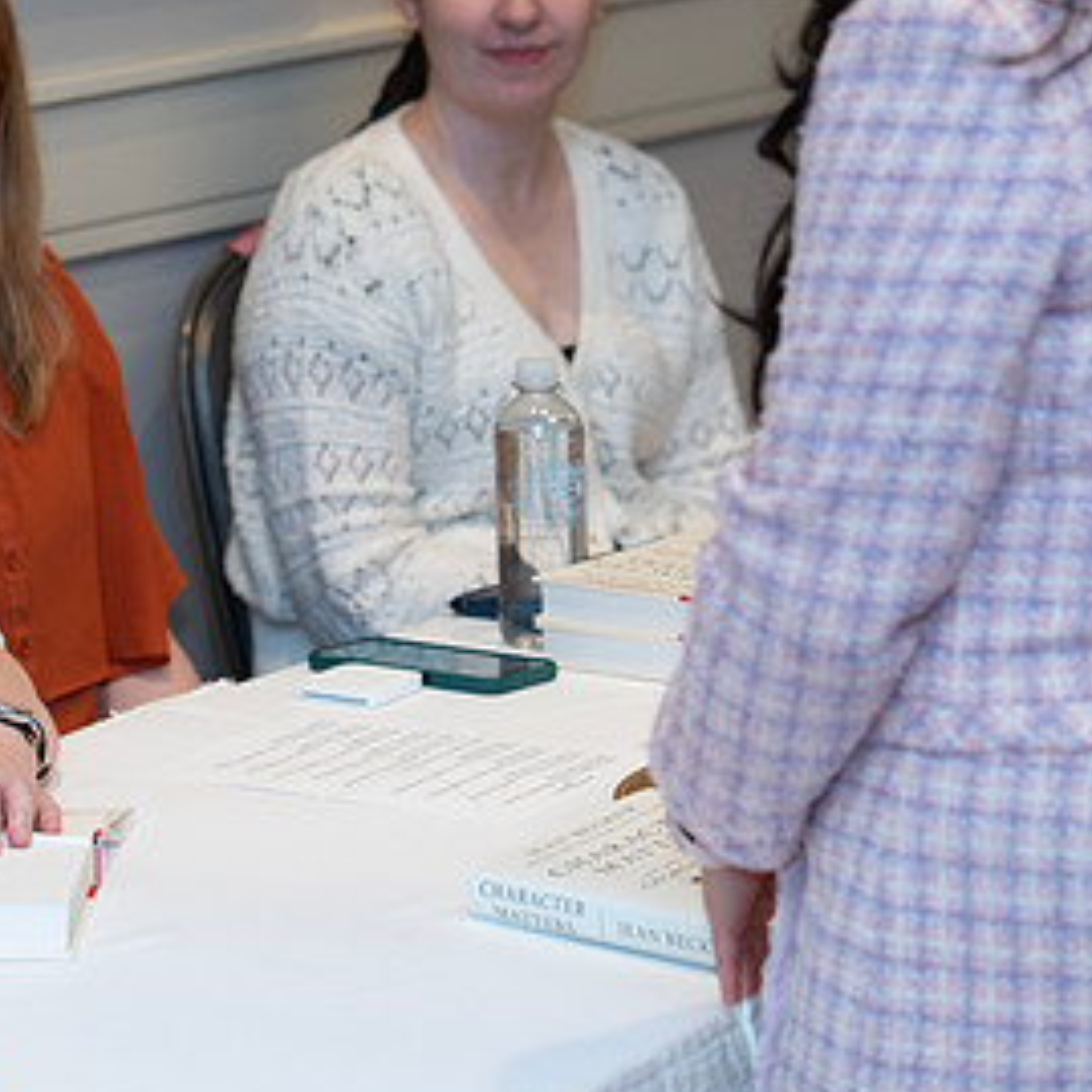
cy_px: 376
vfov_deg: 11.2
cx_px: 170
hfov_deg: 11.2
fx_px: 5568
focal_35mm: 156
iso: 500
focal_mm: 85
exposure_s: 1/160
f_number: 3.2
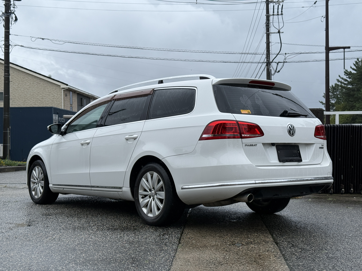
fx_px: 502
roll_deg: +1.1
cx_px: 181
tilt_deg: +0.7
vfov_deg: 30.3
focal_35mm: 48
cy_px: 136
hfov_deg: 39.7
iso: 64
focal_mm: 6.76
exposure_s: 1/1242
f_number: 1.78
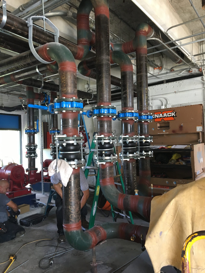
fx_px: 229
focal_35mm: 29
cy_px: 136
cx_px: 102
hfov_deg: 48.2
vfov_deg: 61.7
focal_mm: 4.15
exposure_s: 1/30
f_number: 2.2
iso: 40
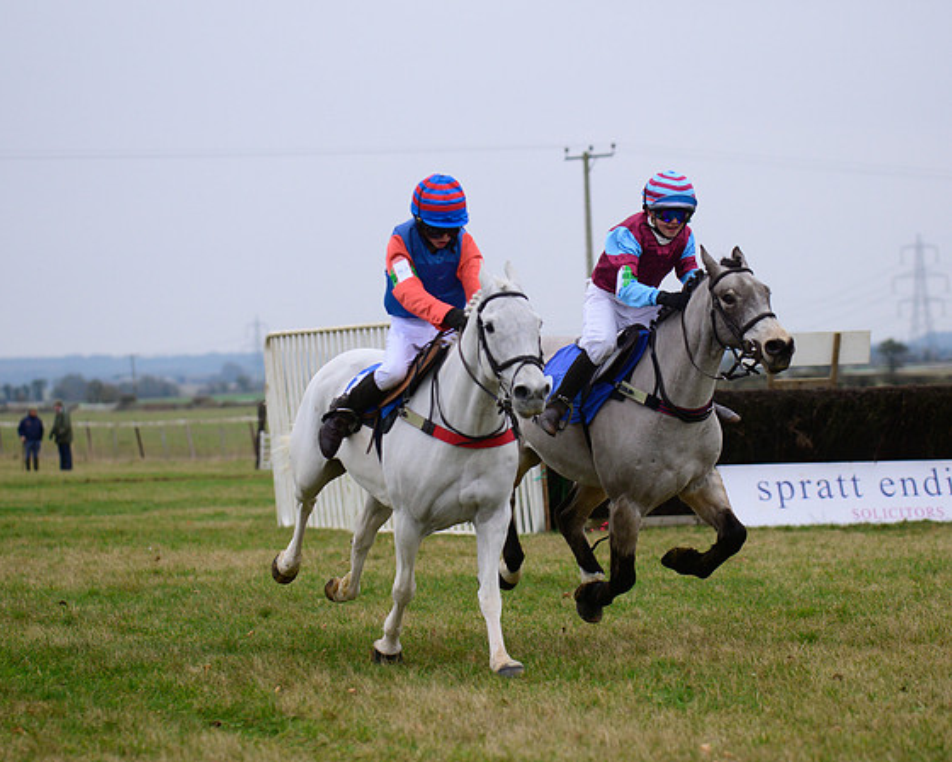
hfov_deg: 14.2
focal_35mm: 136
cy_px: 381
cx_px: 475
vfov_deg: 11.4
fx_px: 3832
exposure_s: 1/1000
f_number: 5
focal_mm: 120
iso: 1250
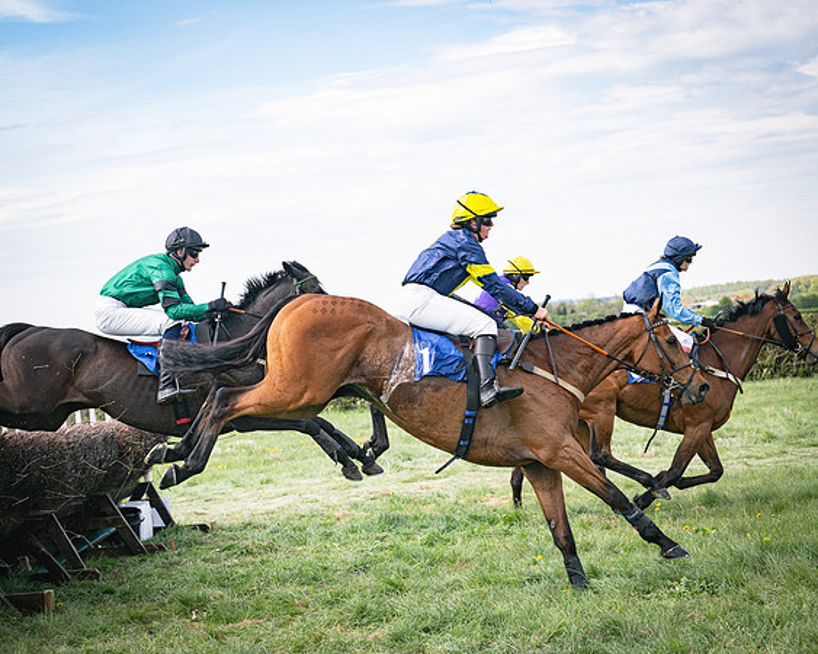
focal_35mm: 79
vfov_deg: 19.4
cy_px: 327
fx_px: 1908
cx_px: 353
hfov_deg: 24.2
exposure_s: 1/2500
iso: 400
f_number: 5
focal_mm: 70
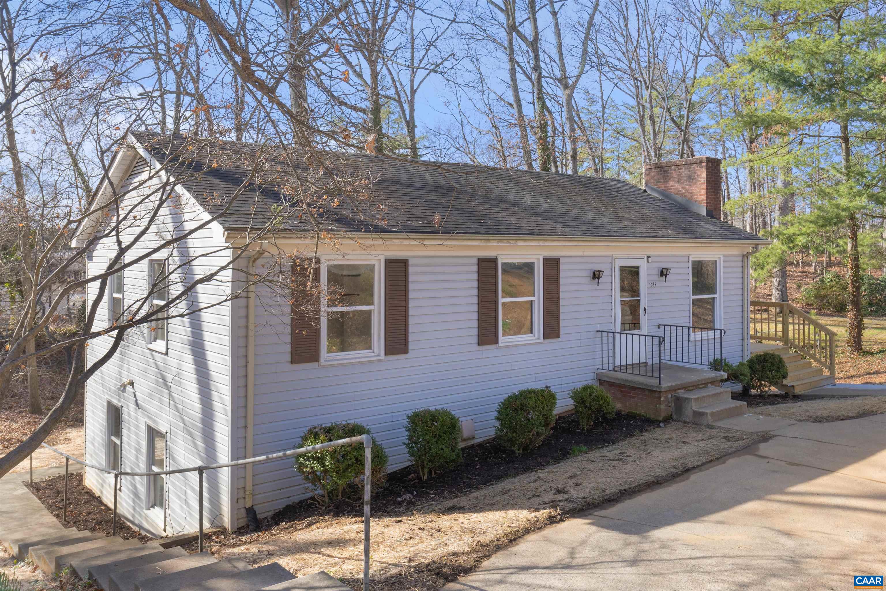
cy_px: 296
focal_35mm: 29
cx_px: 443
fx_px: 720
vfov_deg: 44.6
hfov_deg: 63.2
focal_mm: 19.5
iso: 100
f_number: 6.3
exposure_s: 1/100
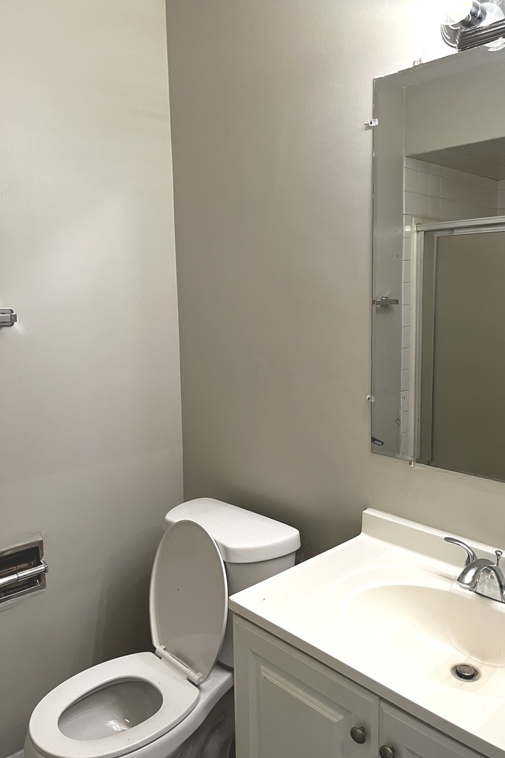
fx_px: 589
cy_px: 368
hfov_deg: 46.2
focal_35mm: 28
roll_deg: -0.6
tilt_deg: -7.8
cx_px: 292
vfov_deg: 65.5
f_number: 1.6
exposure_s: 1/60
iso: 100
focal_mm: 5.1
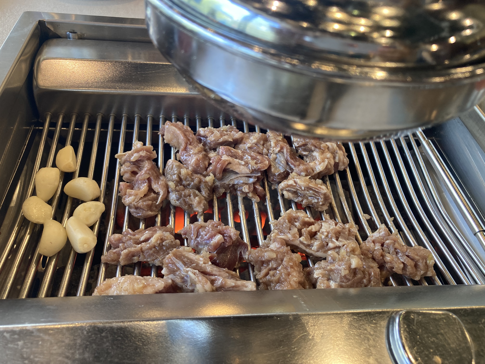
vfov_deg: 49.7
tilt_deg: -48.1
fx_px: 392
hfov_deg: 63.4
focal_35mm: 28
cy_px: 182
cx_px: 242
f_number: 1.8
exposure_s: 1/60
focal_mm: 3.99
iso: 80
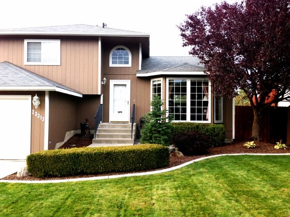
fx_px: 276
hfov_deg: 55.4
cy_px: 108
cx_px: 145
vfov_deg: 42.9
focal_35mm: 33
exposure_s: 1/63
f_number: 2.4
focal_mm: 4.12
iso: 50
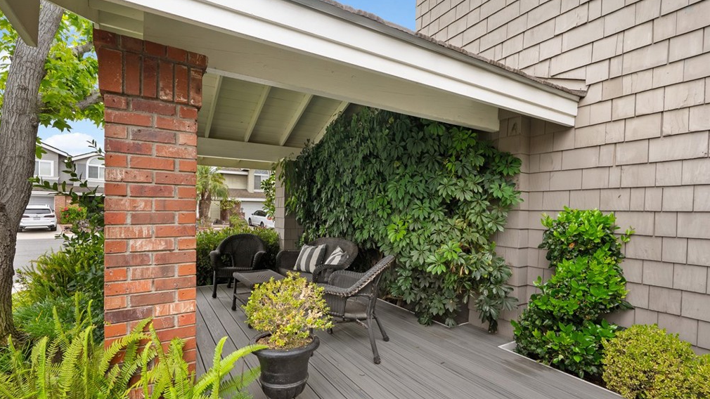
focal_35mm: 17
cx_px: 351
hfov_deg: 95.9
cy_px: 211
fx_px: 320
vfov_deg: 63.9
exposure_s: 1/60
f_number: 9
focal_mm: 16
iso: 320
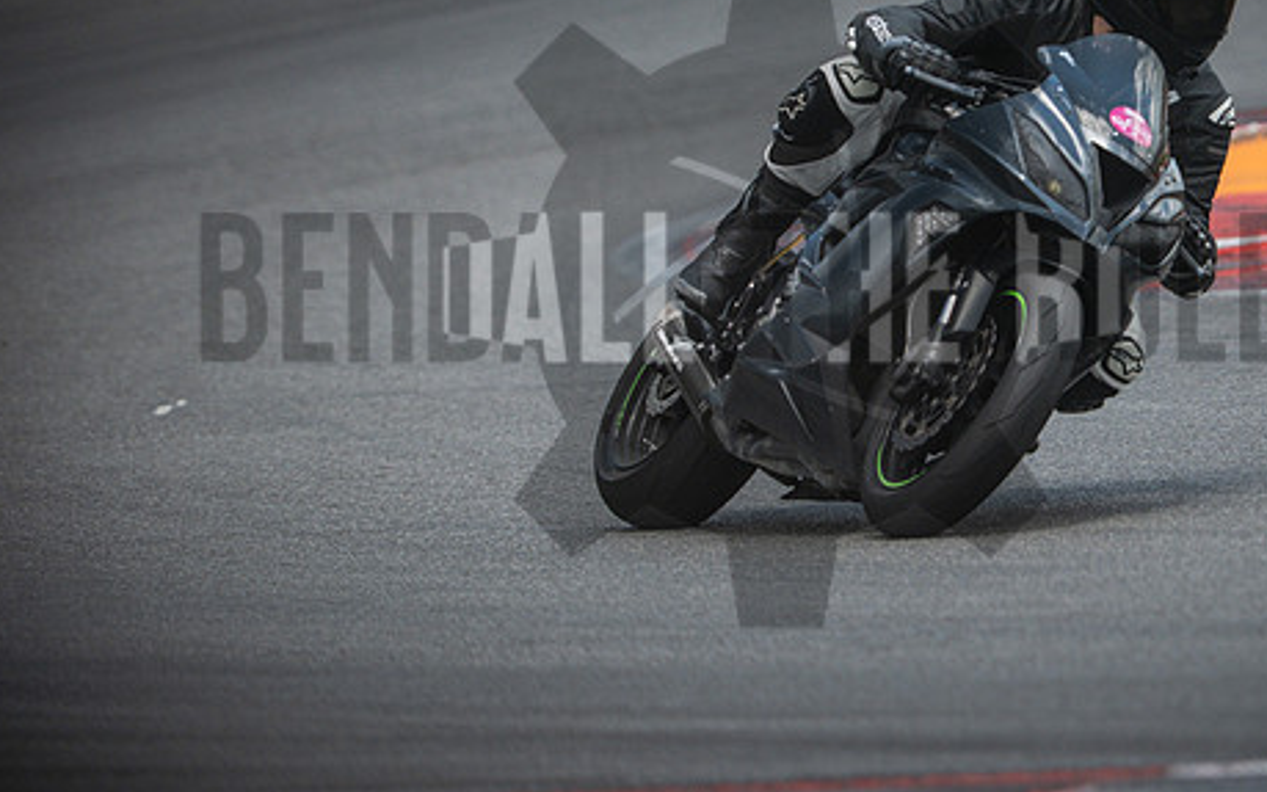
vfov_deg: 2.4
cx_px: 781
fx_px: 18683
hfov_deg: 3.9
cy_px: 291
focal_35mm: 541
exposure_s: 1/4000
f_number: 2.8
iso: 800
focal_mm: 280
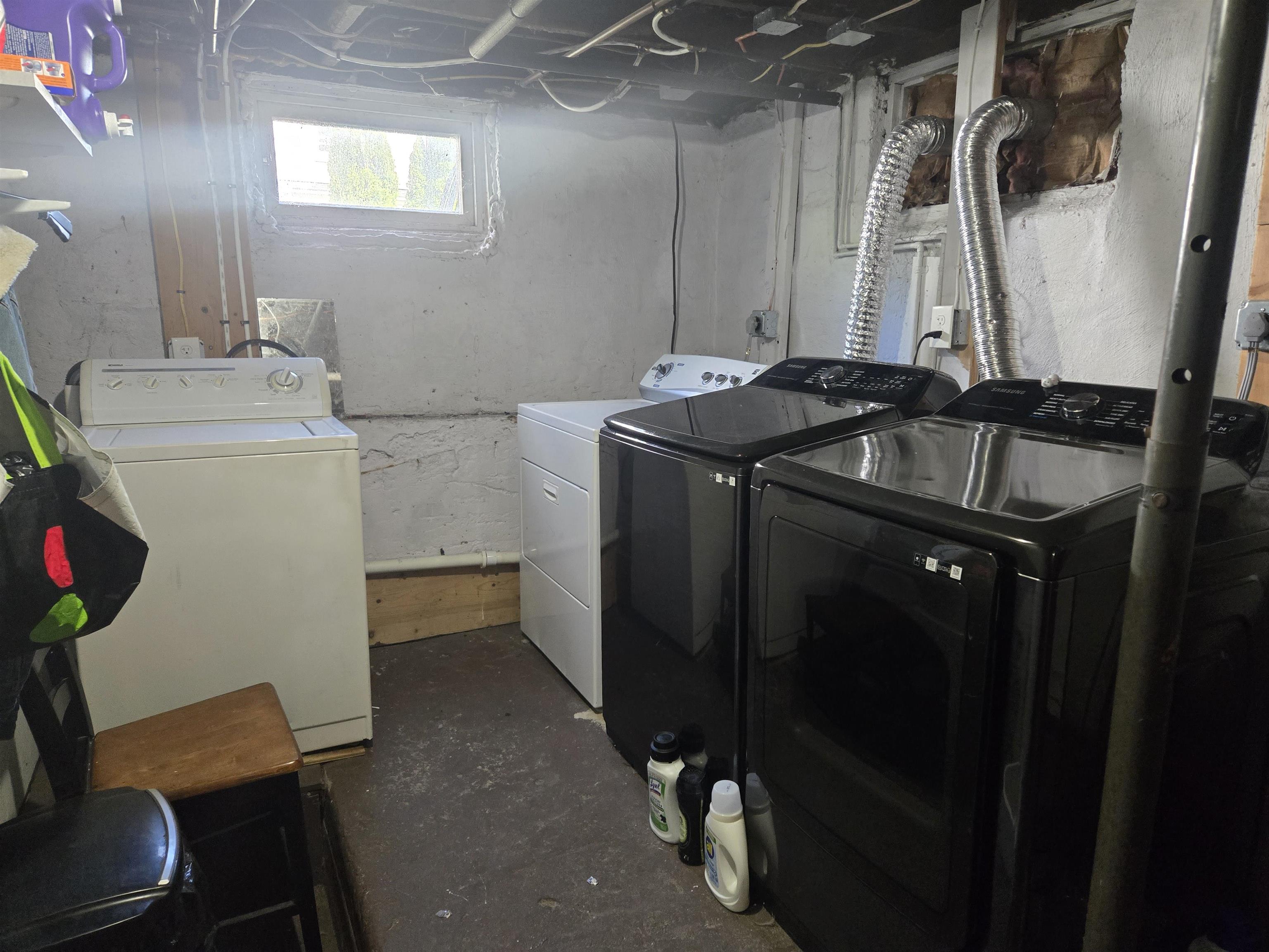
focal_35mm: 23
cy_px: 476
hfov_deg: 73.9
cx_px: 634
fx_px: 843
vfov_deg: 58.9
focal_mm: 5.4
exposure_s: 1/120
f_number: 1.8
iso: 800
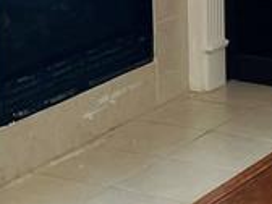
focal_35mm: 171
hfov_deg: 11.6
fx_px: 1344
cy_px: -107
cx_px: 141
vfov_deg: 8.5
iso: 40
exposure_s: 1/60
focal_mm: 3.99
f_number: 1.8
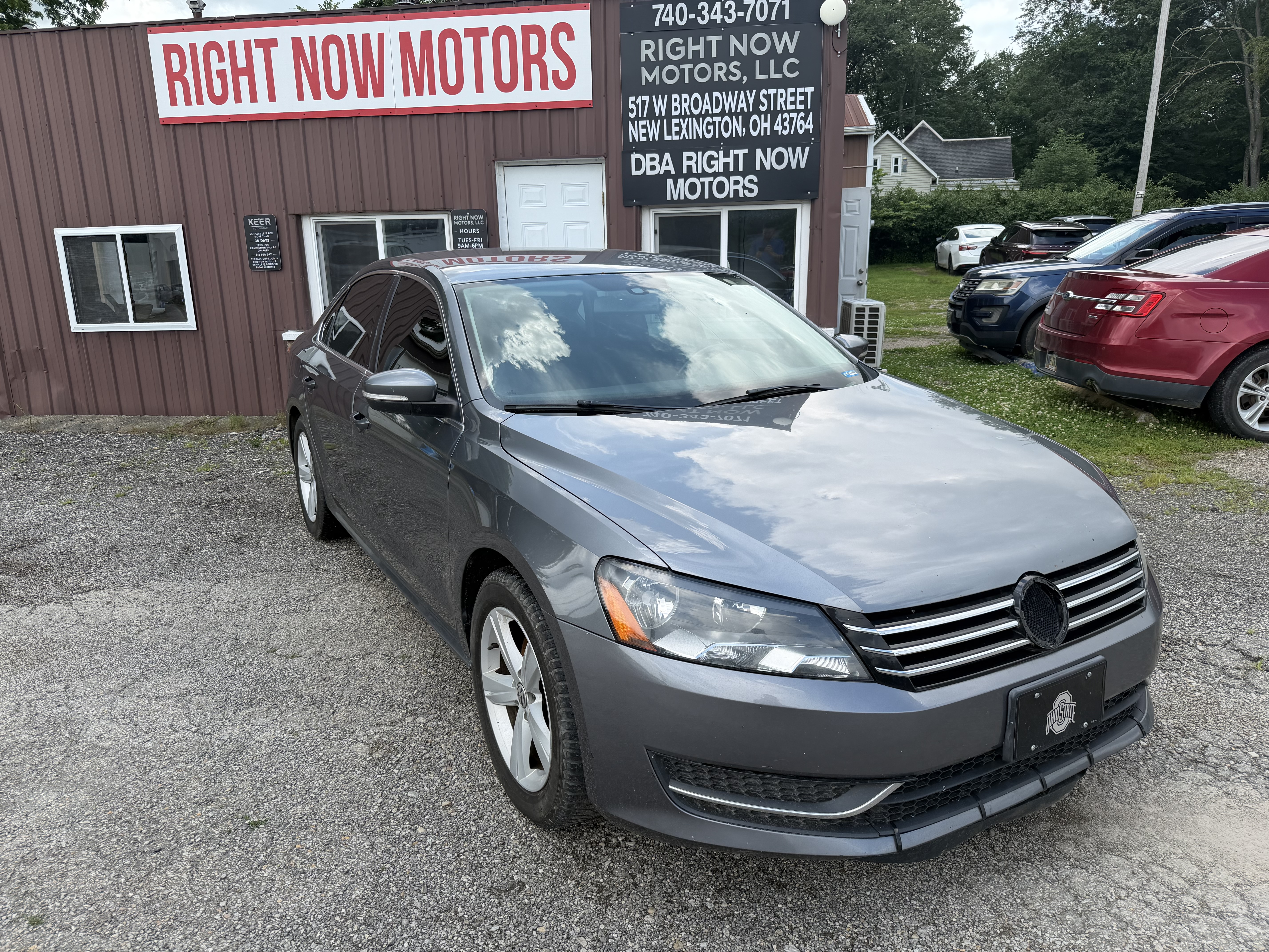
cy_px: 476
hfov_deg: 71.6
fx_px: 880
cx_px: 634
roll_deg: +1.2
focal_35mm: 24
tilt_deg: -14.4
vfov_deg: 56.8
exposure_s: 1/1727
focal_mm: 6.76
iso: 80
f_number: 1.78
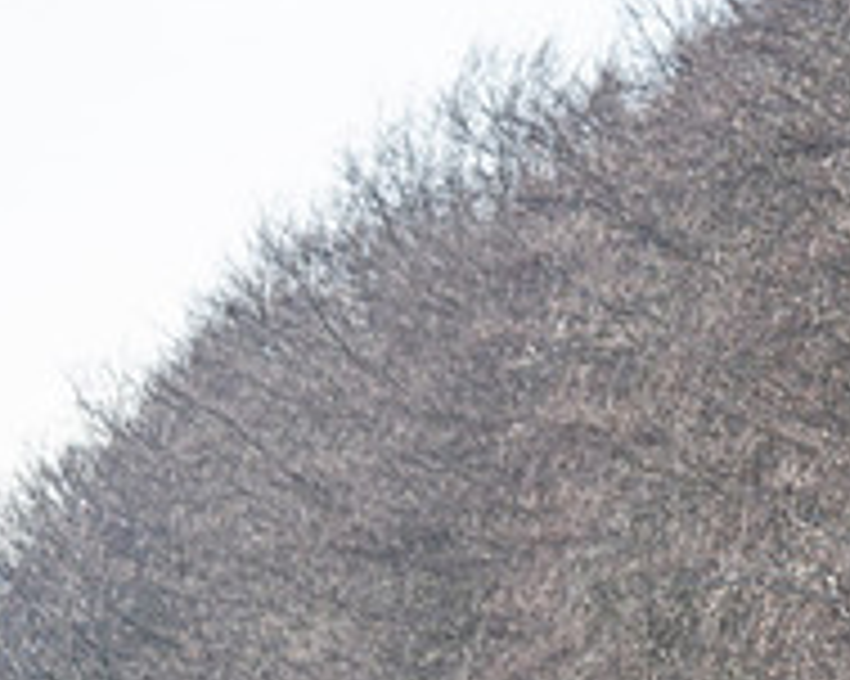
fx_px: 12899
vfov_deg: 3.0
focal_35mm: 513
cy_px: 928
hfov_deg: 3.7
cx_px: 1671
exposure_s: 1/1250
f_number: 4.5
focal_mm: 119
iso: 400
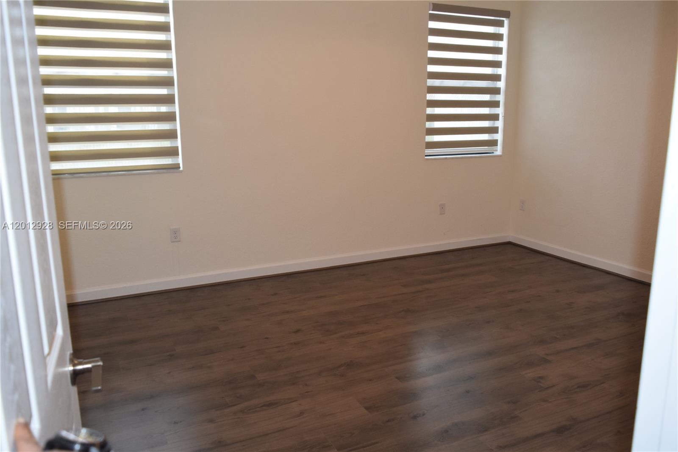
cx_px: 339
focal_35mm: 30
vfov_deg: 43.6
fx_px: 565
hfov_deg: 61.9
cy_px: 226
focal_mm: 20
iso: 800
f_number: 5
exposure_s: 1/100
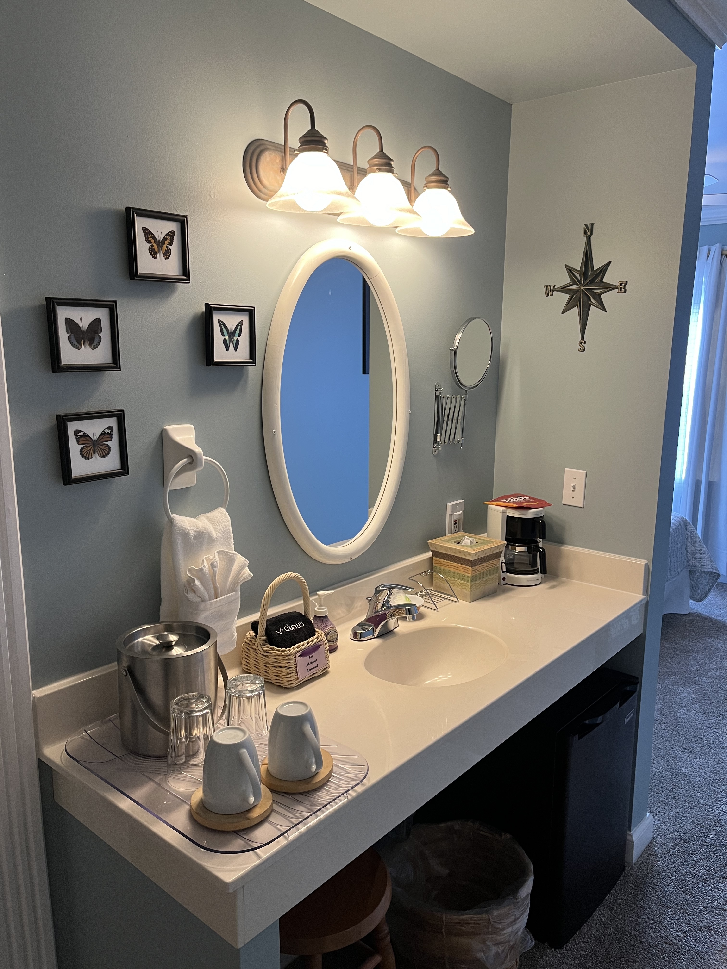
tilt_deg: -12.5
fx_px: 728
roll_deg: -0.9
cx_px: 364
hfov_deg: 53.1
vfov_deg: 67.3
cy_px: 484
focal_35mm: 26
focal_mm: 5.1
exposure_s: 1/60
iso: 100
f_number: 1.6
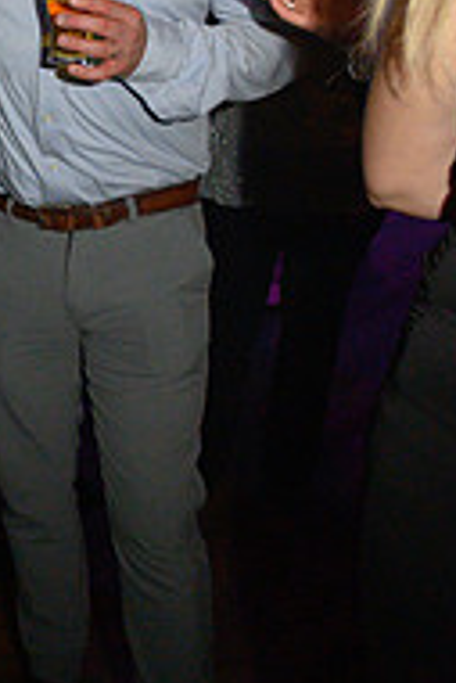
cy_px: 198
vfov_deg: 31.0
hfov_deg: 20.4
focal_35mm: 64
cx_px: -29
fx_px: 1214
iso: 640
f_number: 5.6
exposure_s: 1/160
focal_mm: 18
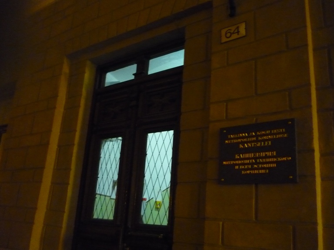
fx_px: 318
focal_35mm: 33
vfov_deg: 42.9
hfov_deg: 55.4
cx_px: 167
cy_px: 125
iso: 800
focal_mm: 5.5
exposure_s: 1/8
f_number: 2.8
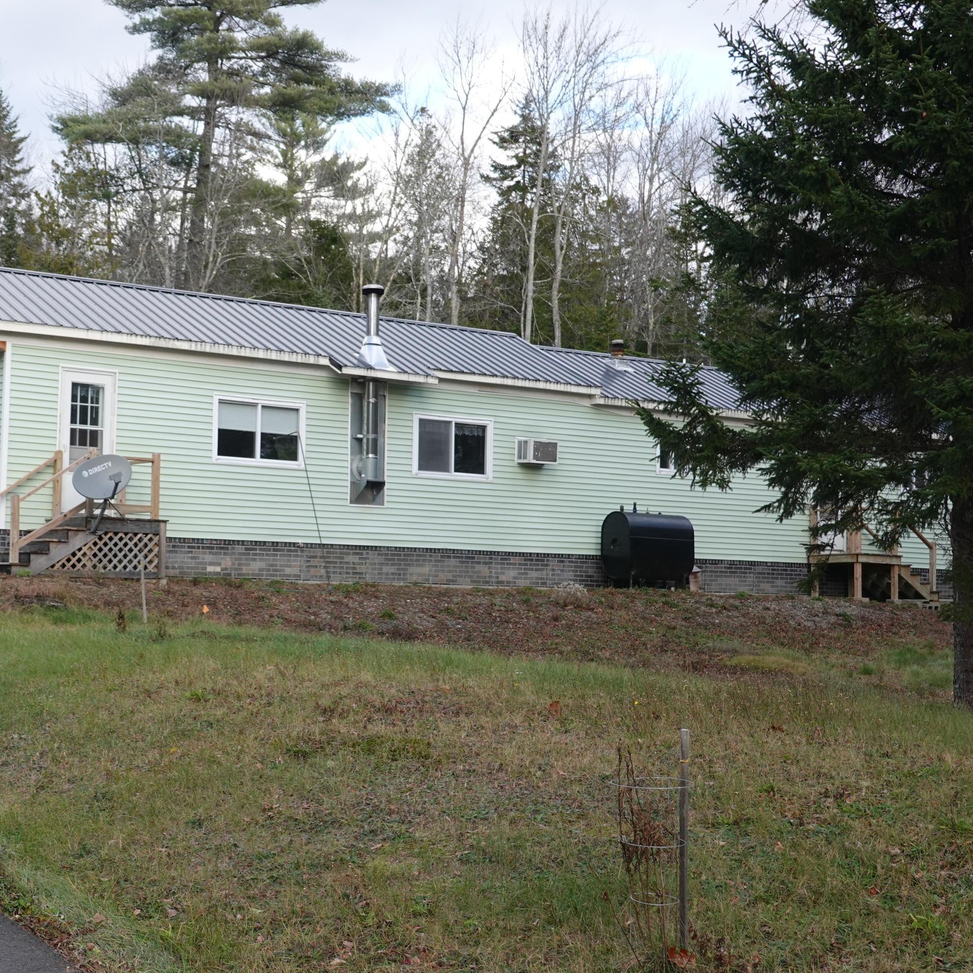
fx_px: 1844
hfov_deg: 29.4
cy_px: 487
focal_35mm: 58
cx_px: 352
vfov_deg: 29.6
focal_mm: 16.54
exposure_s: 1/200
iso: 125
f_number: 4
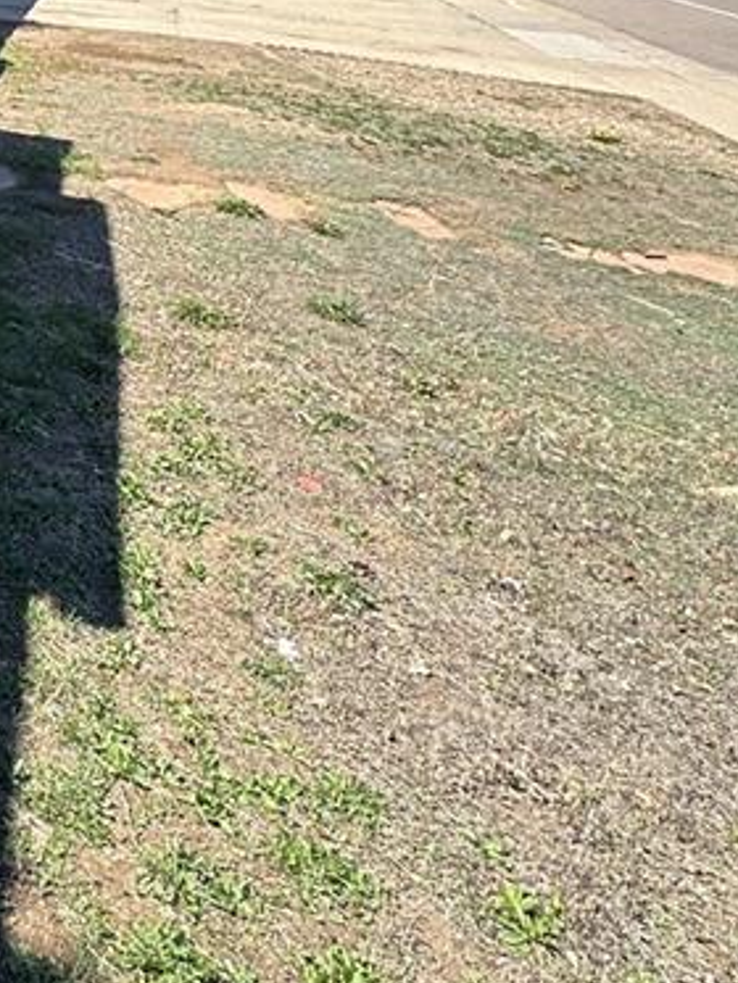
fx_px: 1278
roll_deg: -1.7
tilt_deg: +2.9
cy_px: -161
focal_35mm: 45
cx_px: -340
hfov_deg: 25.2
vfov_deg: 34.7
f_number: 2.2
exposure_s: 1/779
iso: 40
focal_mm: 2.22
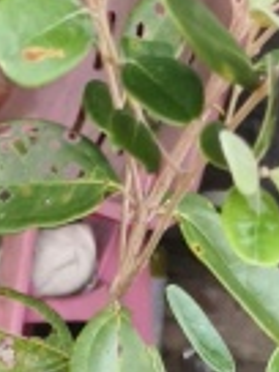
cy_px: 1339
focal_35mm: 181
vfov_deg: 8.1
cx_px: 44
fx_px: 1945
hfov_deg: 8.2
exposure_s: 1/444
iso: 707
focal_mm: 5.5
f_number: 1.75
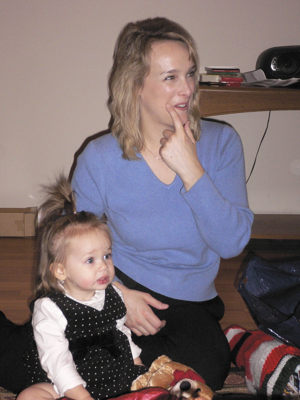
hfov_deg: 22.3
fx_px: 762
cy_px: 200
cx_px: 150
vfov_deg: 29.4
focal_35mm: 66
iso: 400
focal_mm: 11
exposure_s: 1/60
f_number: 4
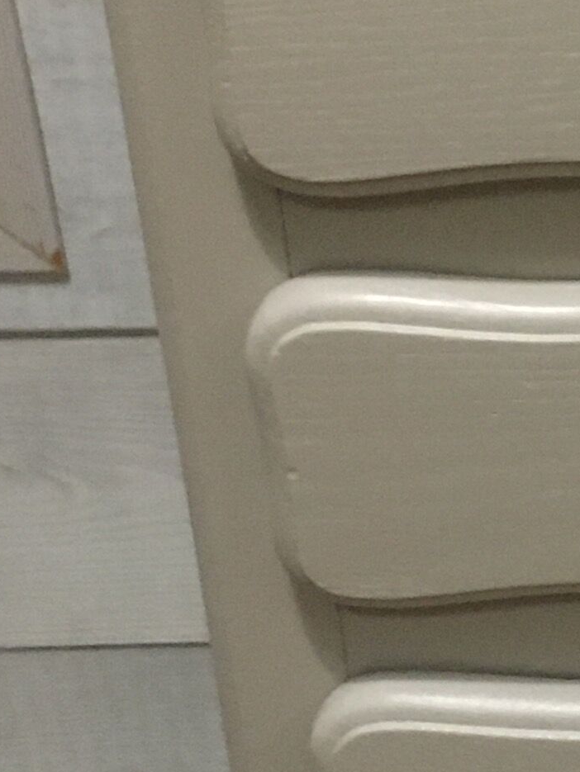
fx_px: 2791
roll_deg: +0.9
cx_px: 910
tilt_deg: -29.3
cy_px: 340
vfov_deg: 15.8
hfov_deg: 11.3
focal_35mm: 125
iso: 200
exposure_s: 1/17
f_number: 2.2
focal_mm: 4.15
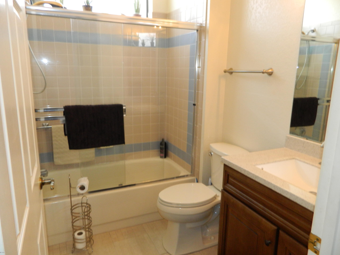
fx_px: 255
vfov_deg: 53.1
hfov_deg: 67.3
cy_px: 128
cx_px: 171
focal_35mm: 26
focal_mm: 4.5
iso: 200
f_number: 3.1
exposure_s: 1/30
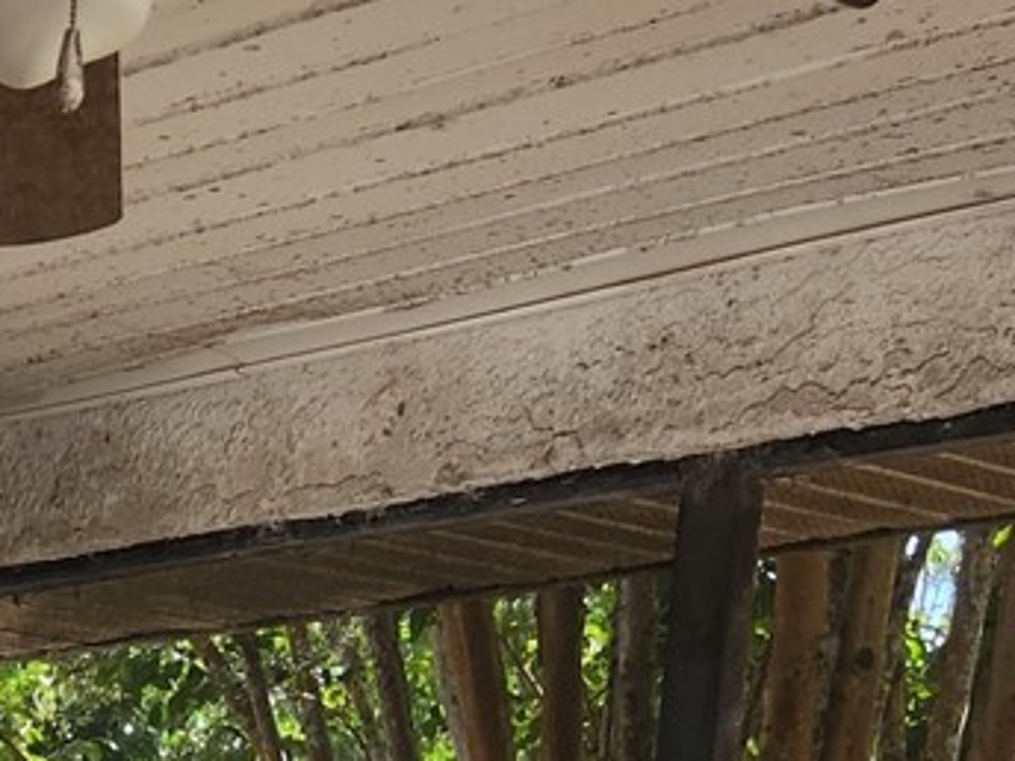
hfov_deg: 17.3
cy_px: 1551
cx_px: -310
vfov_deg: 12.2
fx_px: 3137
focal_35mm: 107
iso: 40
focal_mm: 5.4
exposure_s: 1/180
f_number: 1.8
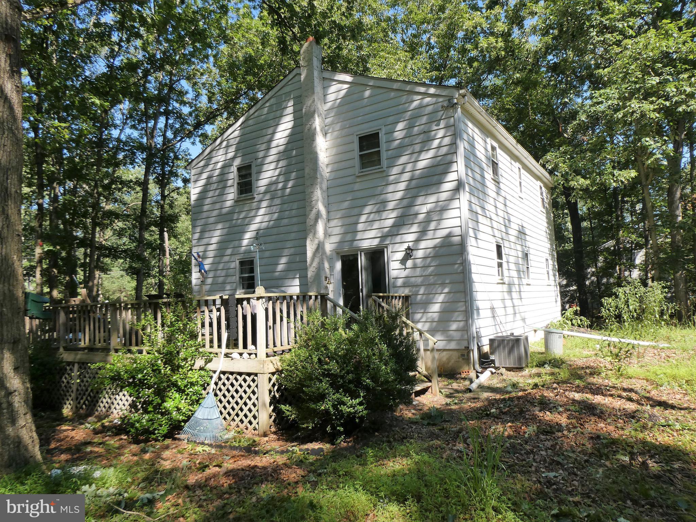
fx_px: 483
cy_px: 261
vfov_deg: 56.8
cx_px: 348
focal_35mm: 24
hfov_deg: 71.6
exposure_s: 1/400
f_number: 3.3
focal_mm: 4.3
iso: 80
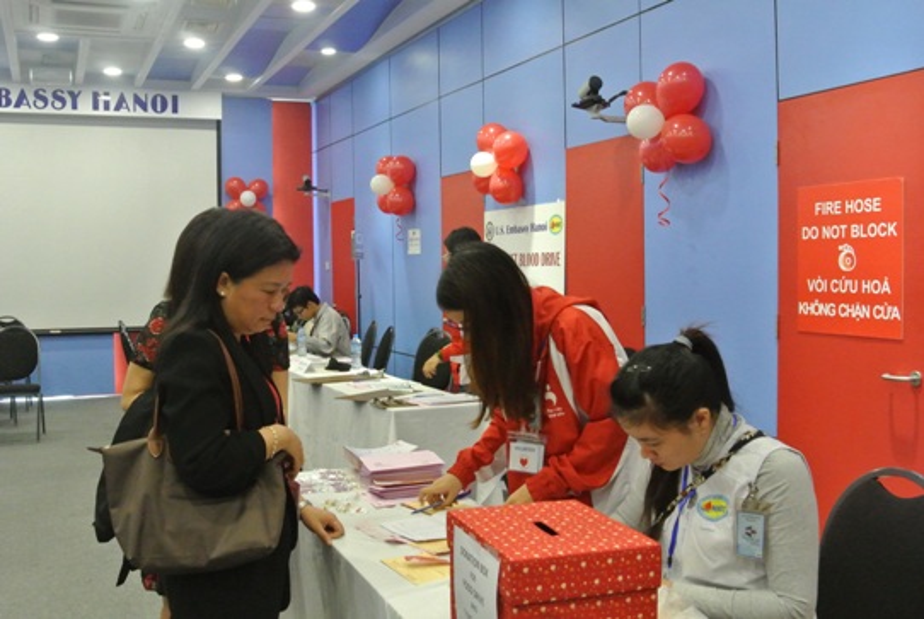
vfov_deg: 36.0
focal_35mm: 37
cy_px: 310
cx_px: 462
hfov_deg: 51.8
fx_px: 951
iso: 2500
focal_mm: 14
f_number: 4
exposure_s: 1/60
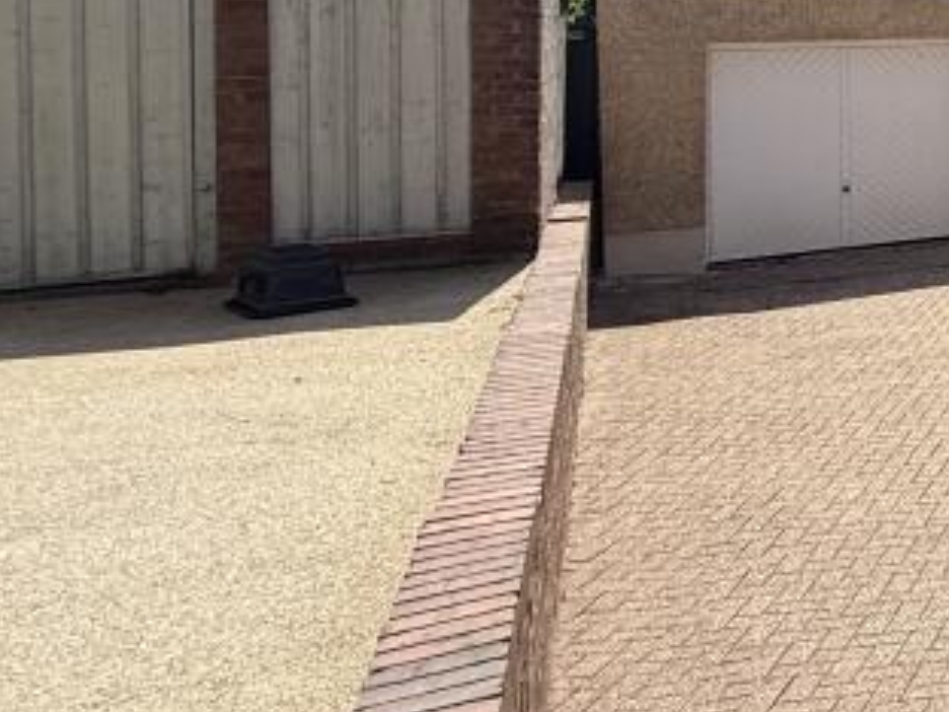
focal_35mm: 46
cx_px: 1496
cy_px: 24
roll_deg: +0.1
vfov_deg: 29.7
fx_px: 1261
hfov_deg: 26.4
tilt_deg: -0.9
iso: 64
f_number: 2.2
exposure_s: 1/1189
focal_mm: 2.22
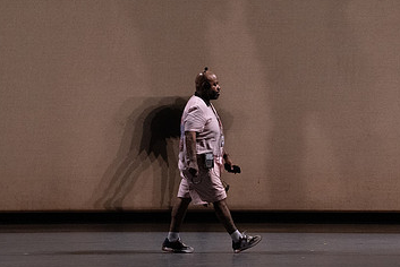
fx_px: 3325
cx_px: 245
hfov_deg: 6.9
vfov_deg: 4.6
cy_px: 93
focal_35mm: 299
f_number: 6.3
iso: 12800
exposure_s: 1/500
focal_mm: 182
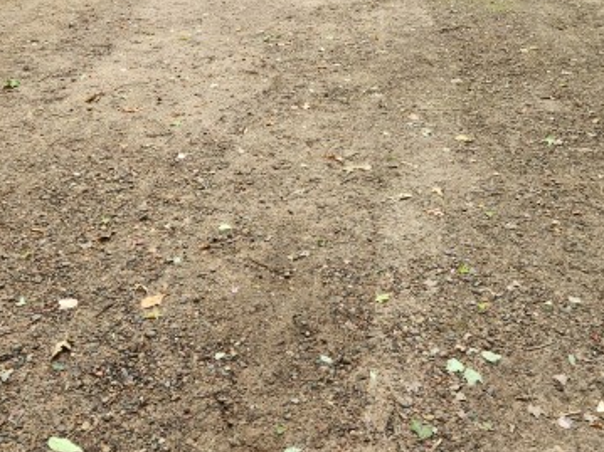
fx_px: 715
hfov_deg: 45.8
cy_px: 134
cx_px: 316
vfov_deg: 34.6
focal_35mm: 41
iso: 200
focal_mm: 5.4
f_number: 1.8
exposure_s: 1/120
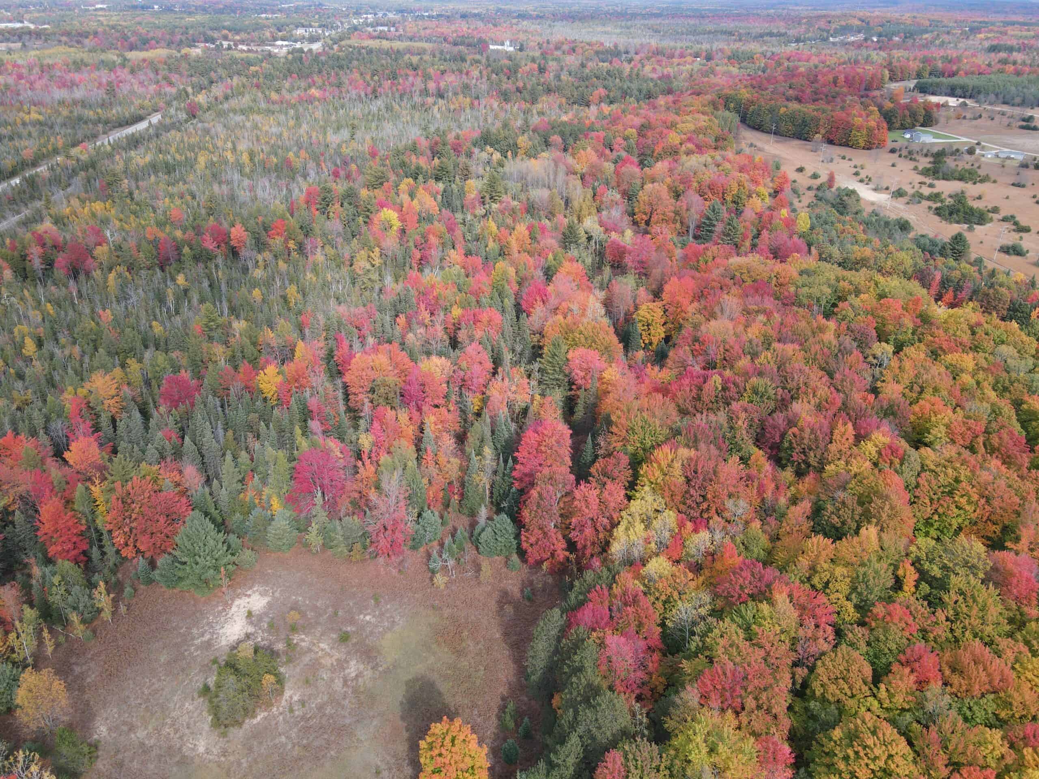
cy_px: 390
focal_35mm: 24
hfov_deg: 71.6
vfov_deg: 56.8
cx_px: 520
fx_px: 720
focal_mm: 4.5
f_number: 2.8
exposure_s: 1/15
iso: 110
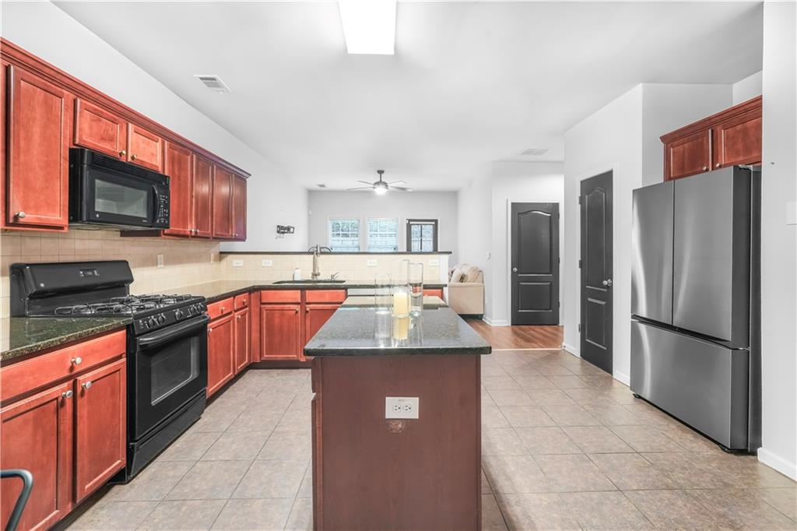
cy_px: 266
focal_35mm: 16
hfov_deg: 96.8
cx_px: 398
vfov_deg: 73.7
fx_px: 354
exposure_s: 1
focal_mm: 16
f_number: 8
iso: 320
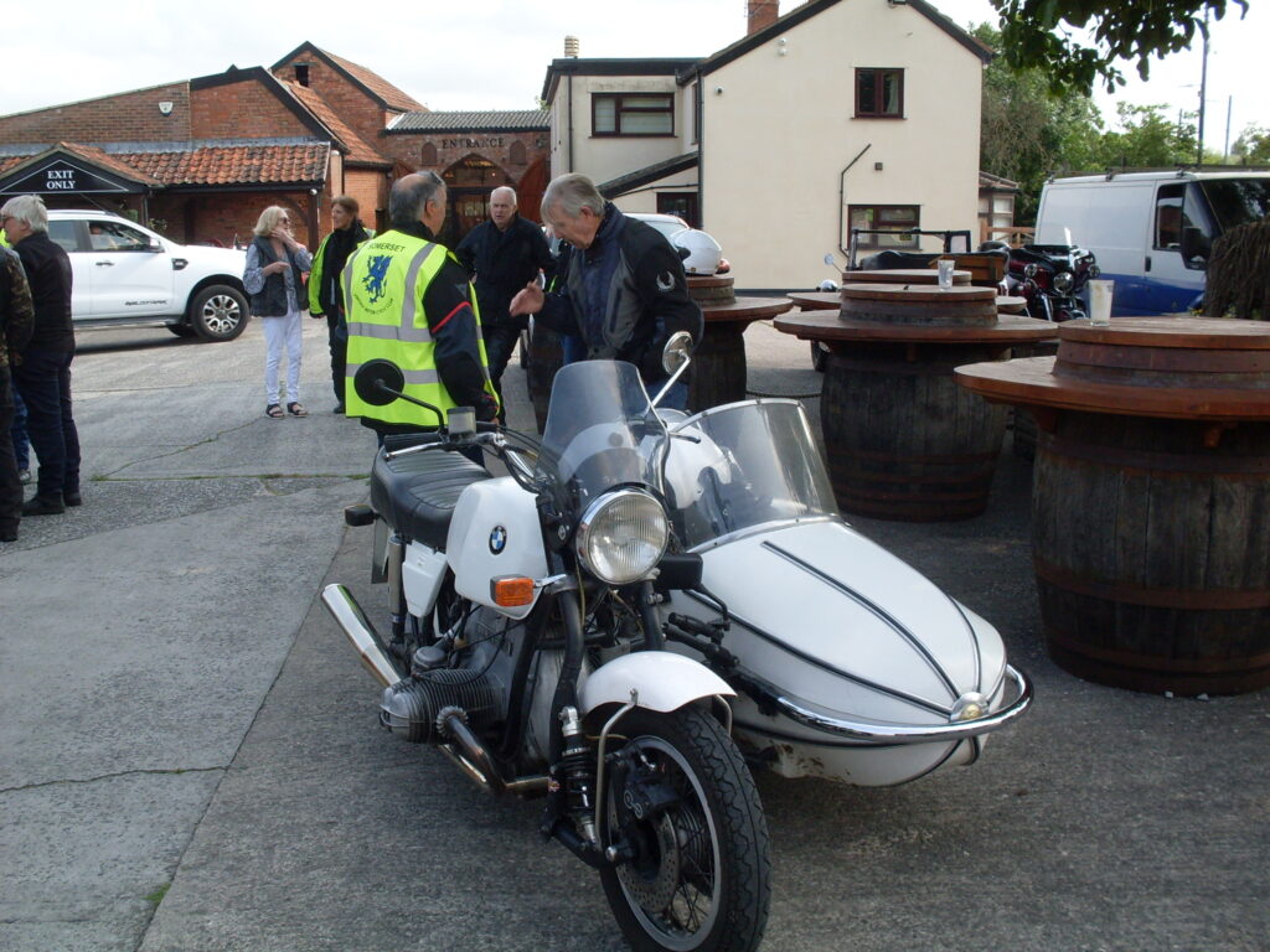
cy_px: 476
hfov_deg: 49.0
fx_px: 1394
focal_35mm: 38
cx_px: 635
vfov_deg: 37.7
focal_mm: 6.3
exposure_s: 1/90
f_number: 8.4
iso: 80
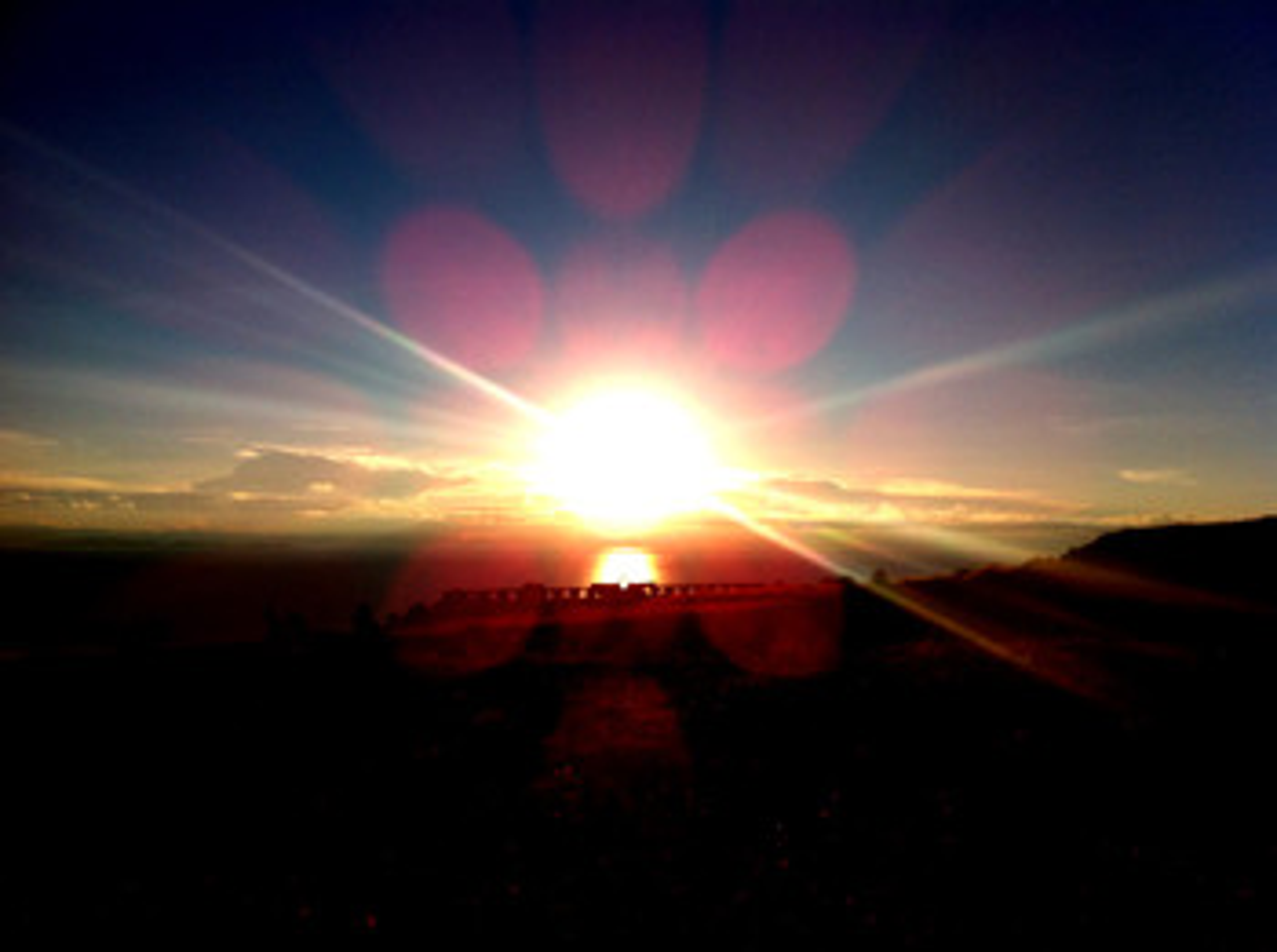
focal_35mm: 35
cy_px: 476
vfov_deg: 40.6
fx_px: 1289
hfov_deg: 52.7
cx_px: 638
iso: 80
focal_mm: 3.85
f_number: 2.8
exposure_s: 1/3352
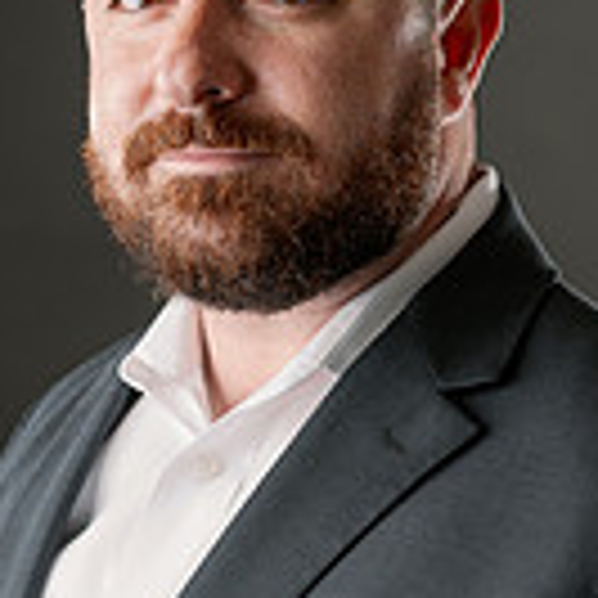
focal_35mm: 144
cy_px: 477
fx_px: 2814
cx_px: 272
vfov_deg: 12.1
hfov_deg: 12.1
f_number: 5
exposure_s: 1/200
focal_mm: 50
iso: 100
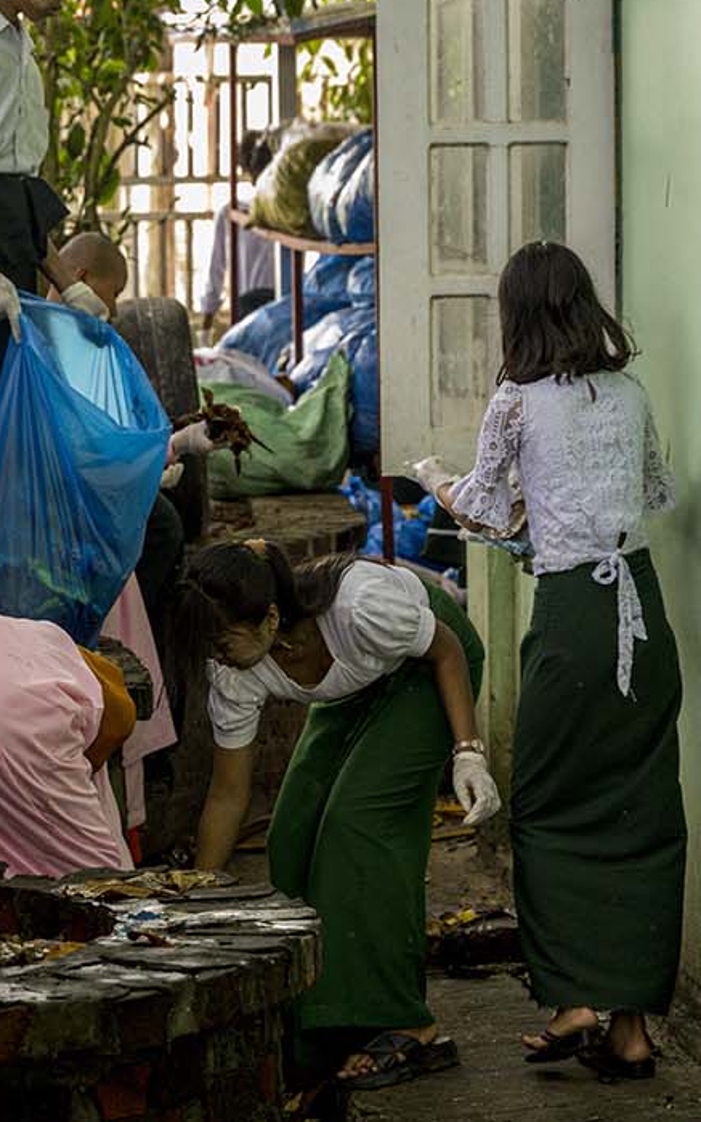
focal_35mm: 147
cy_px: 631
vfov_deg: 14.2
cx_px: 290
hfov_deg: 8.9
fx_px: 4492
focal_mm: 70
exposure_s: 1/200
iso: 2800
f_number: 5
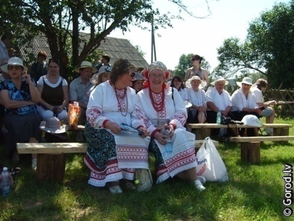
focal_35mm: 35
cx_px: 147
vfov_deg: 40.7
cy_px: 110
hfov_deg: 52.6
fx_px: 297
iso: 50
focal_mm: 5.8
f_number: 2.8
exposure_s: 1/750
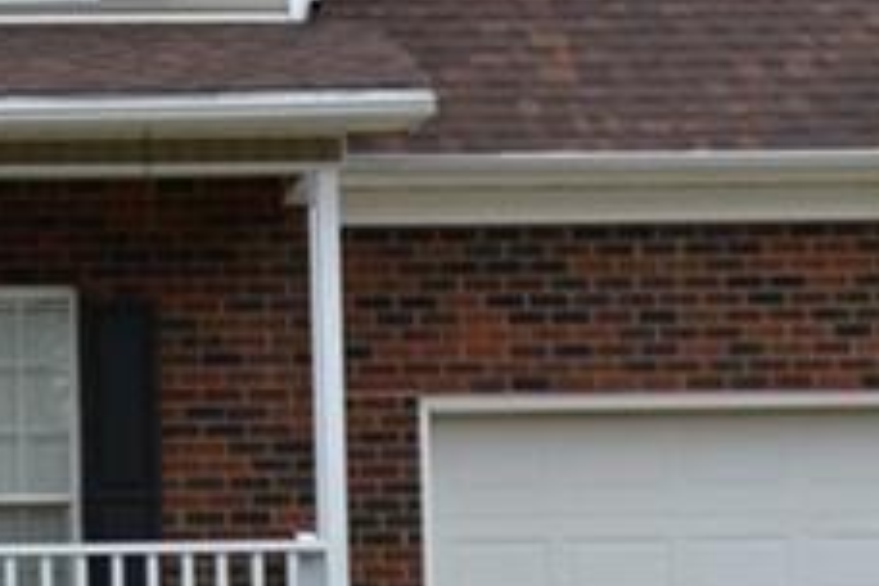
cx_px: -85
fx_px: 3613
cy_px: 127
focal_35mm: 148
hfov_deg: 13.6
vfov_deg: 9.3
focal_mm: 22
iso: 100
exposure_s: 1/160
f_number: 6.3
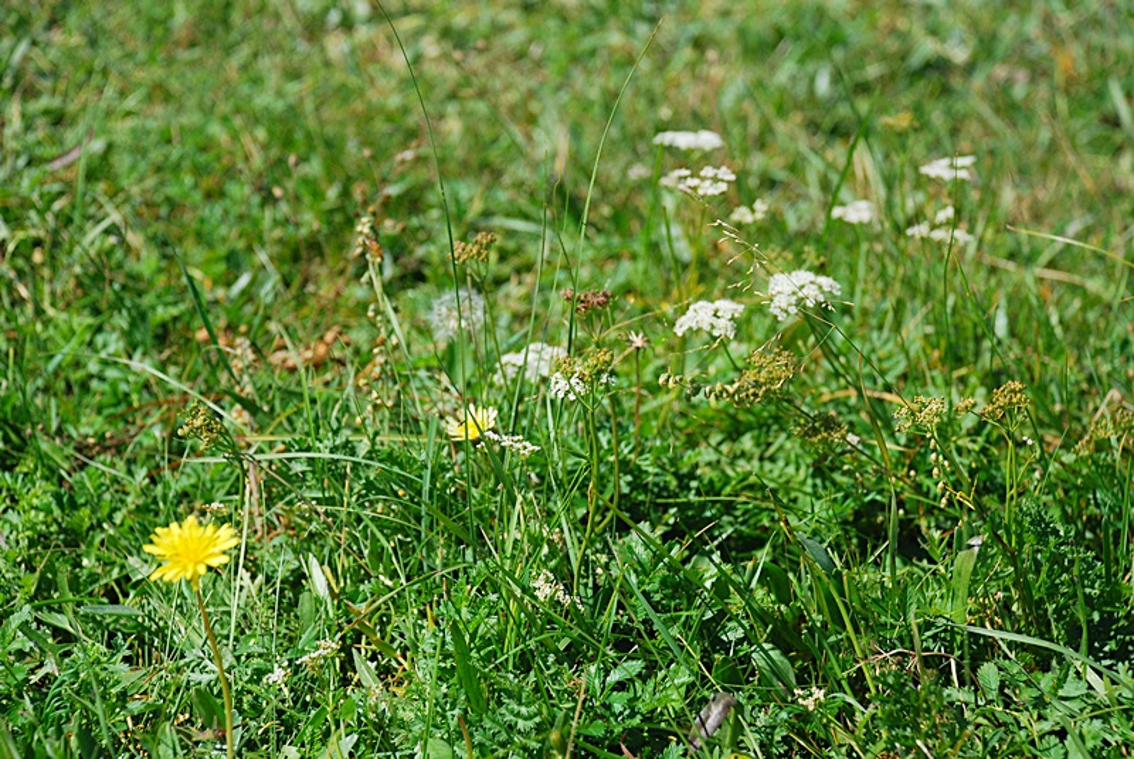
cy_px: 380
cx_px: 567
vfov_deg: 13.1
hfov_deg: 19.4
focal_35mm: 105
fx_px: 3312
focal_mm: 70
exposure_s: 1/1250
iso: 400
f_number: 6.3
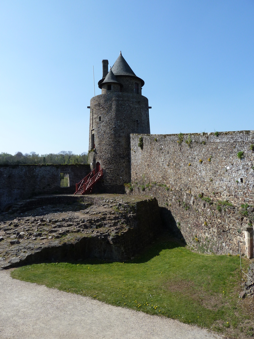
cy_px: 170
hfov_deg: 54.9
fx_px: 245
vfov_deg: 69.4
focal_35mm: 25
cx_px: 127
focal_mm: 4.1
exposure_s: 1/400
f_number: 4.5
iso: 80
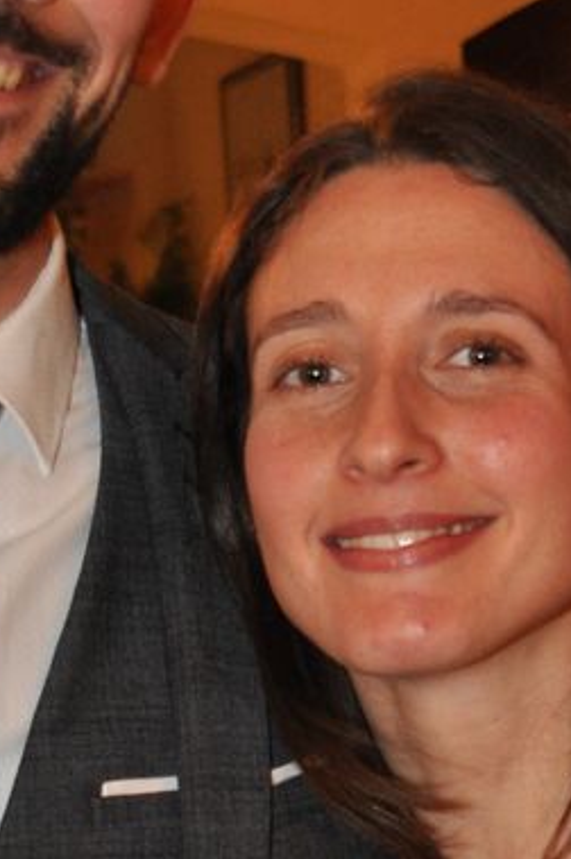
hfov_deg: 9.0
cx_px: 202
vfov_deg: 13.4
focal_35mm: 152
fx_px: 3623
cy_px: 791
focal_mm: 30
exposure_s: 1/60
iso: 800
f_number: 4.2
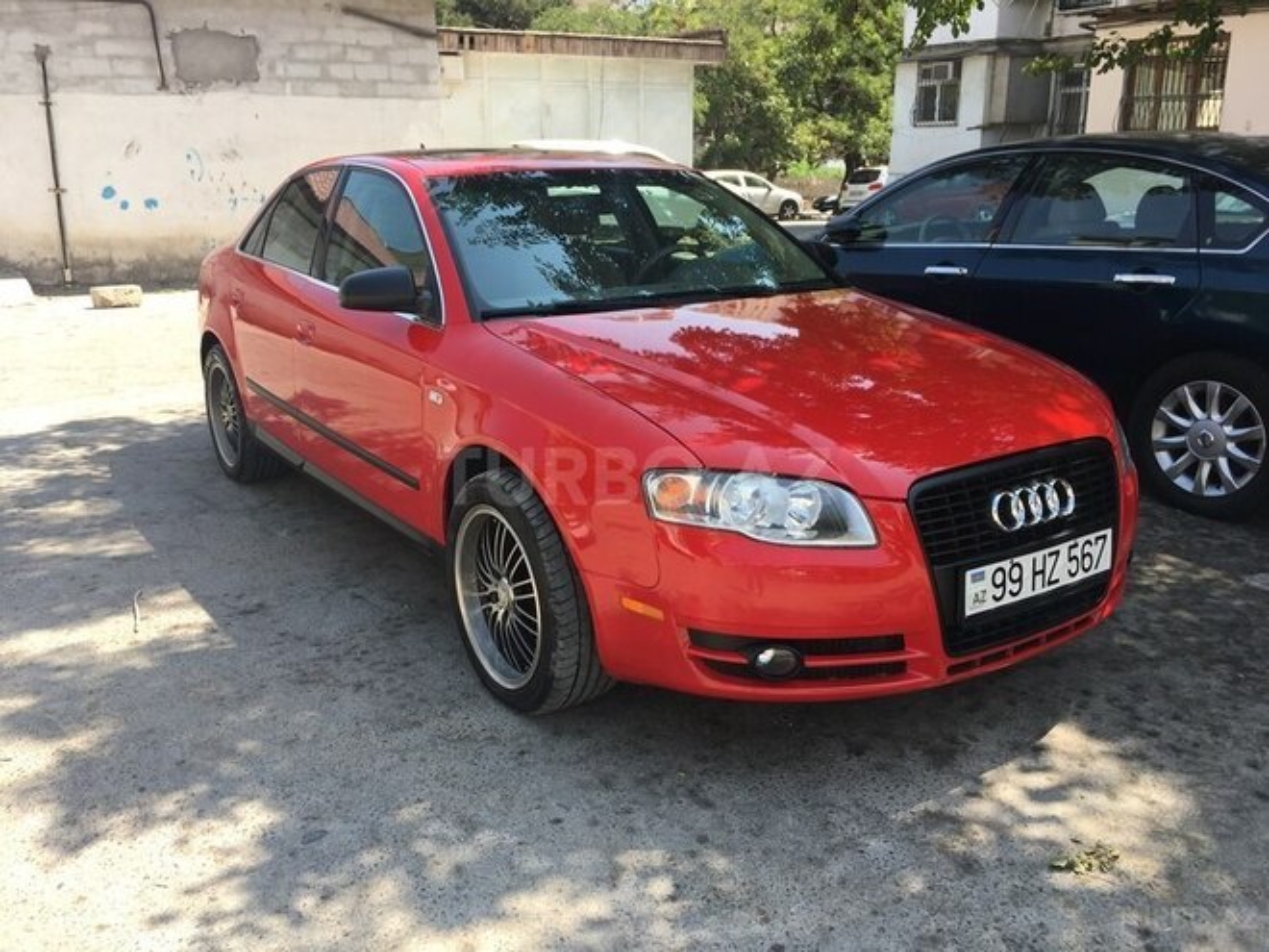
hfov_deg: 61.7
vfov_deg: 48.2
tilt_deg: -15.4
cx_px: 634
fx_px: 1063
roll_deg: +1.2
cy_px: 476
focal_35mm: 29
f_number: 2.2
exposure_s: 1/356
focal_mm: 4.15
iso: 25
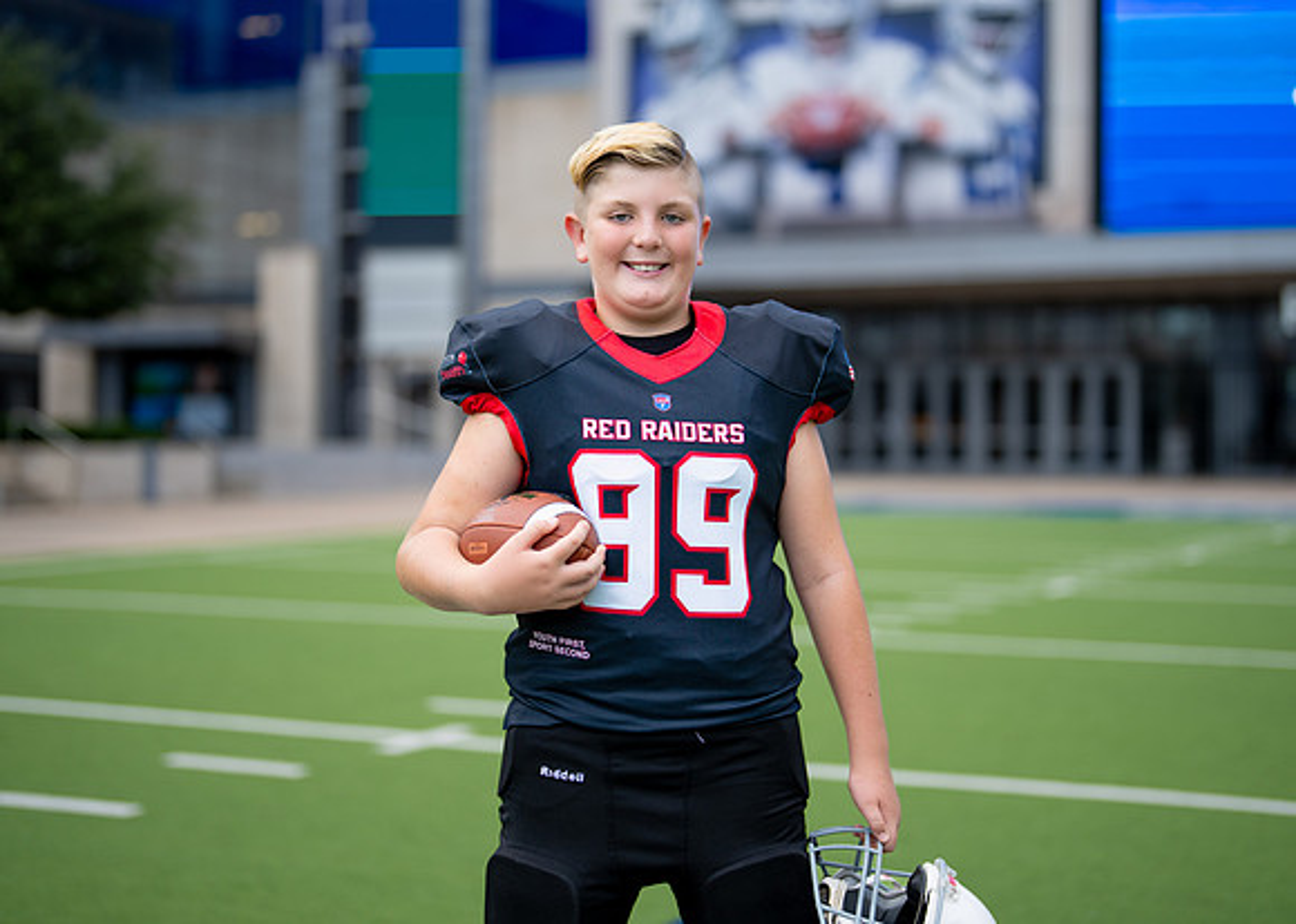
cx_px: 669
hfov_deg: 32.8
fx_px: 2202
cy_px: 404
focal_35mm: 60
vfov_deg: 23.7
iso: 100
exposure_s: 1/1600
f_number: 1.2
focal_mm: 50
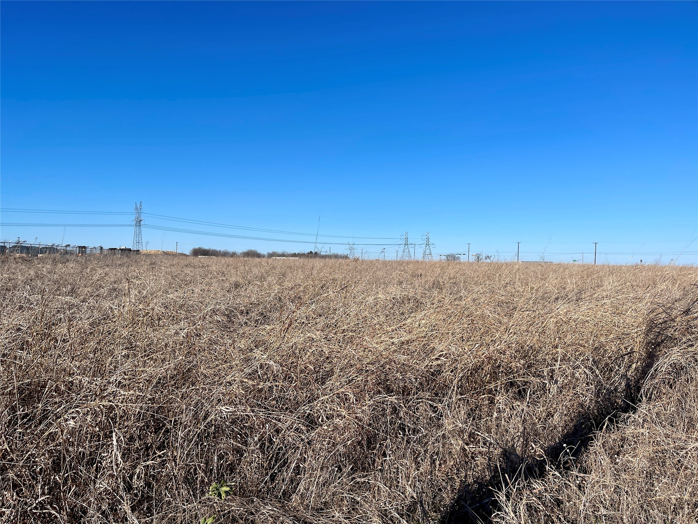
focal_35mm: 25
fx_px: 504
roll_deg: +0.6
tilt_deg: -1.9
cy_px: 262
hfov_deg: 69.4
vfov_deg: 54.9
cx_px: 349
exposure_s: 1/5128
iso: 32
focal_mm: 5.1
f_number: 1.6
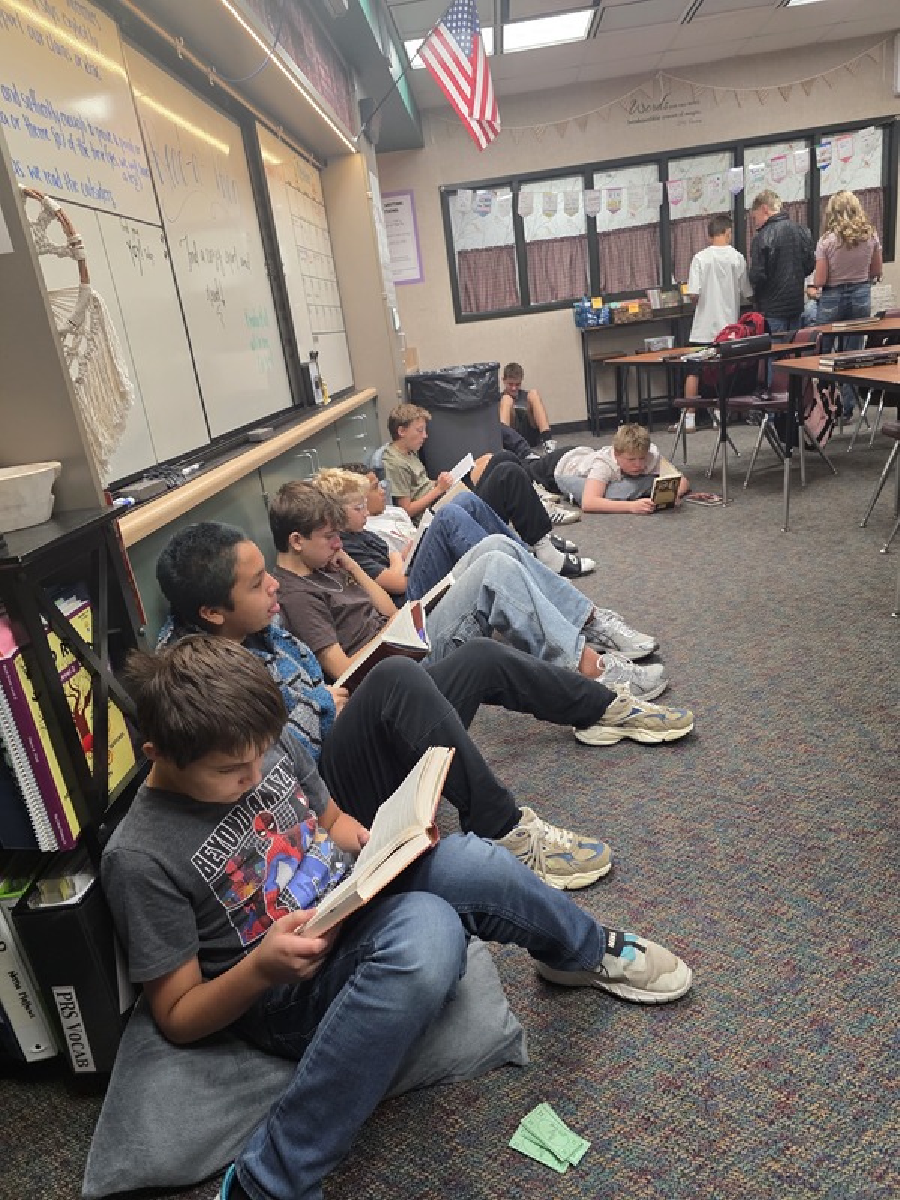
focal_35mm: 23
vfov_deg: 73.9
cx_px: 450
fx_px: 797
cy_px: 600
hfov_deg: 58.9
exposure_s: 1/120
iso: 640
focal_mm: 6.3
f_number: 1.7
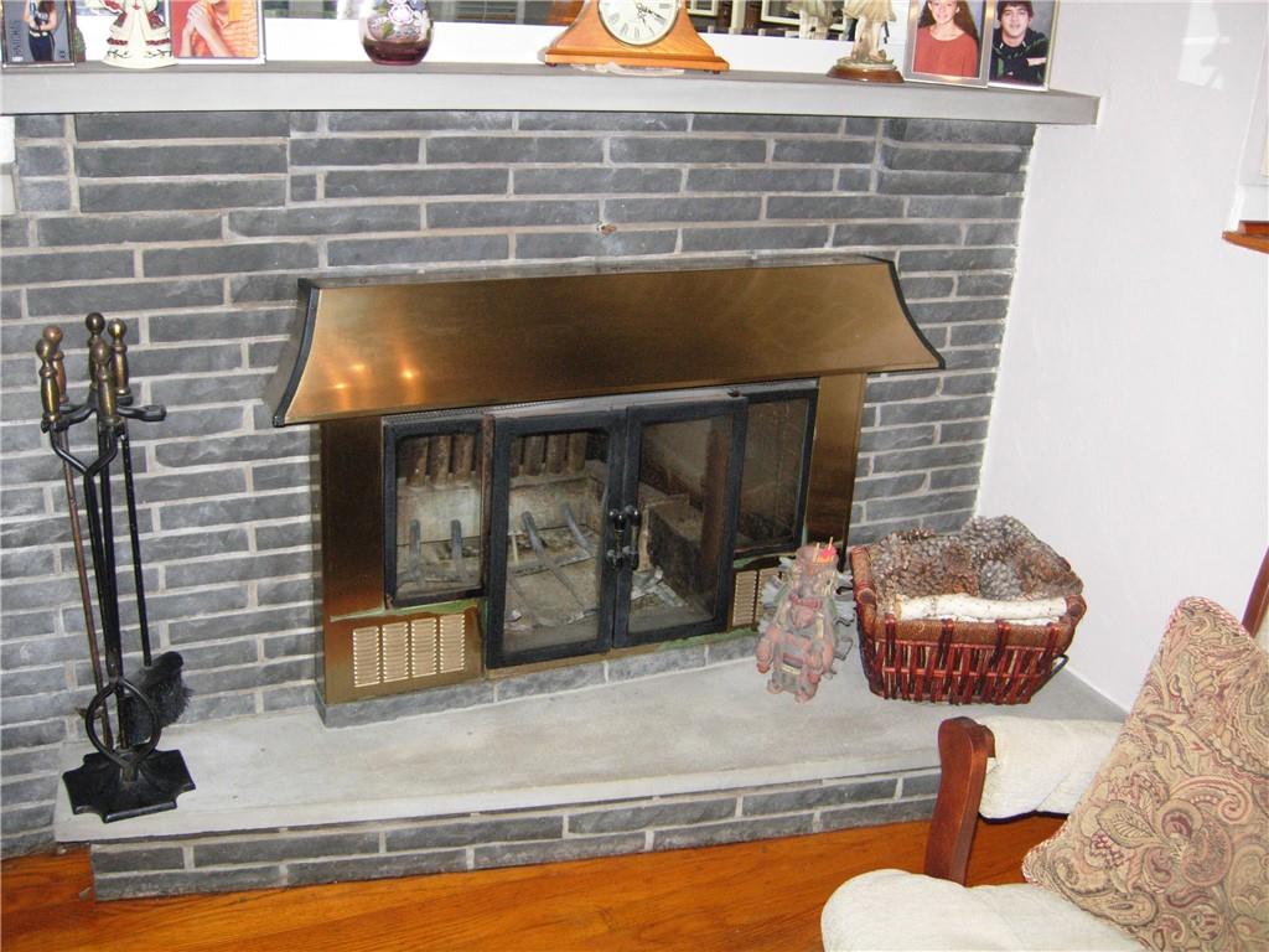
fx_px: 1320
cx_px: 634
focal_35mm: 36
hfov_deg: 51.4
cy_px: 476
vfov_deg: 39.7
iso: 200
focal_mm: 7.5
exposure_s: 1/181
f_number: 2.7
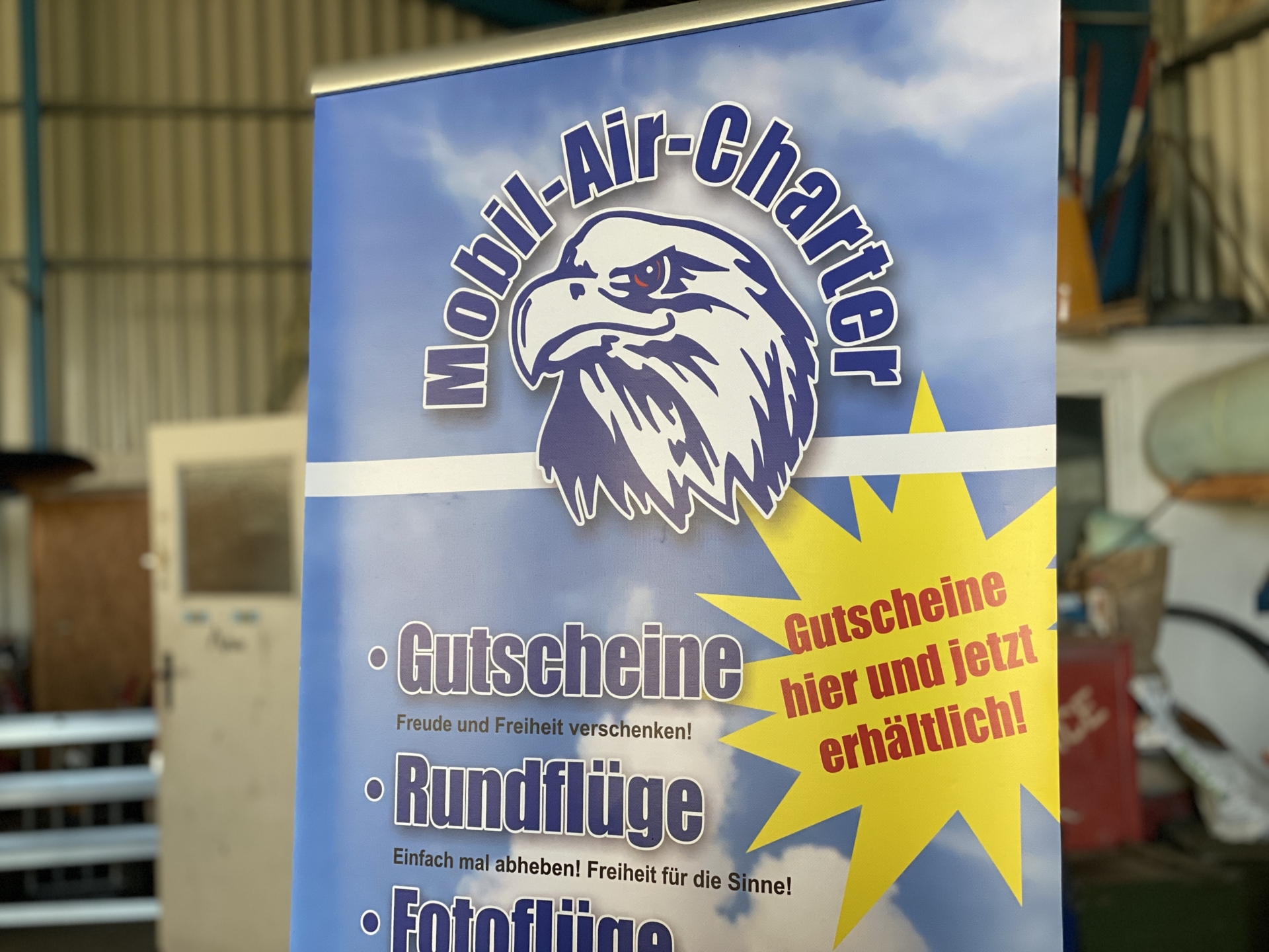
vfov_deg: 28.0
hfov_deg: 36.8
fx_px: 1906
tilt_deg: +1.3
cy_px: 476
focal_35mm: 52
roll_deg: +1.3
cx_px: 634
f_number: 2
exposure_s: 1/120
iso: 160
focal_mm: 6
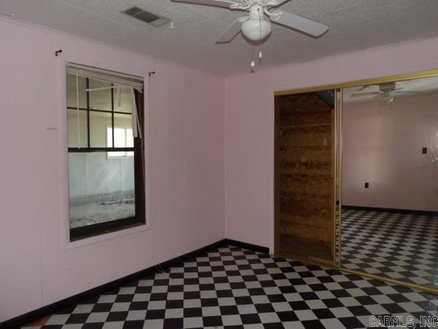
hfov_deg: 71.6
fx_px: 304
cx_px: 219
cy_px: 164
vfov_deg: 56.8
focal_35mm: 24
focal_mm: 4.3
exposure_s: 1/33
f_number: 3.2
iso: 200
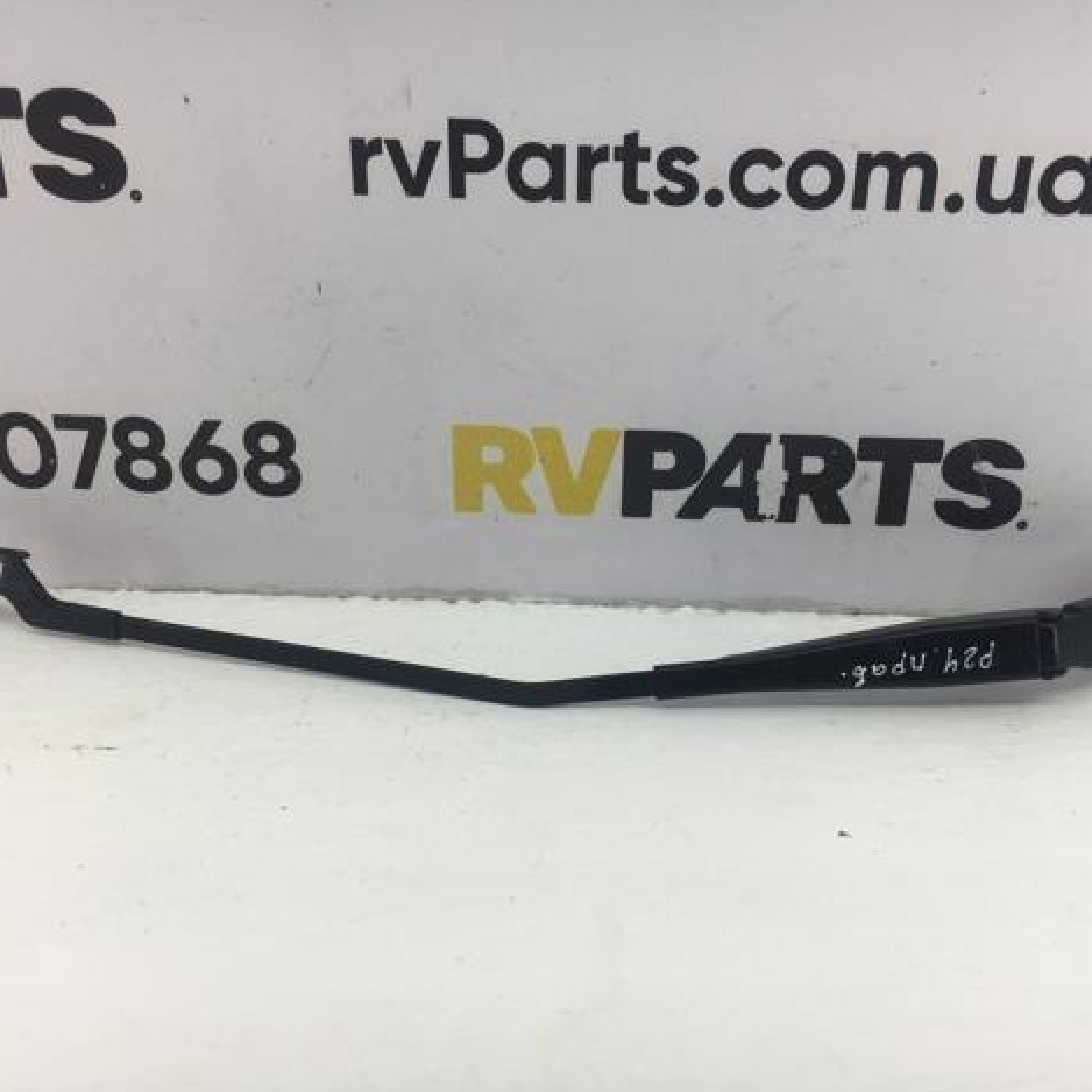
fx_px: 1249
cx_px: 610
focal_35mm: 35
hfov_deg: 47.1
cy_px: 543
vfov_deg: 47.2
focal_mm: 4.15
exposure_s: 1/100
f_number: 2.2
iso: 32
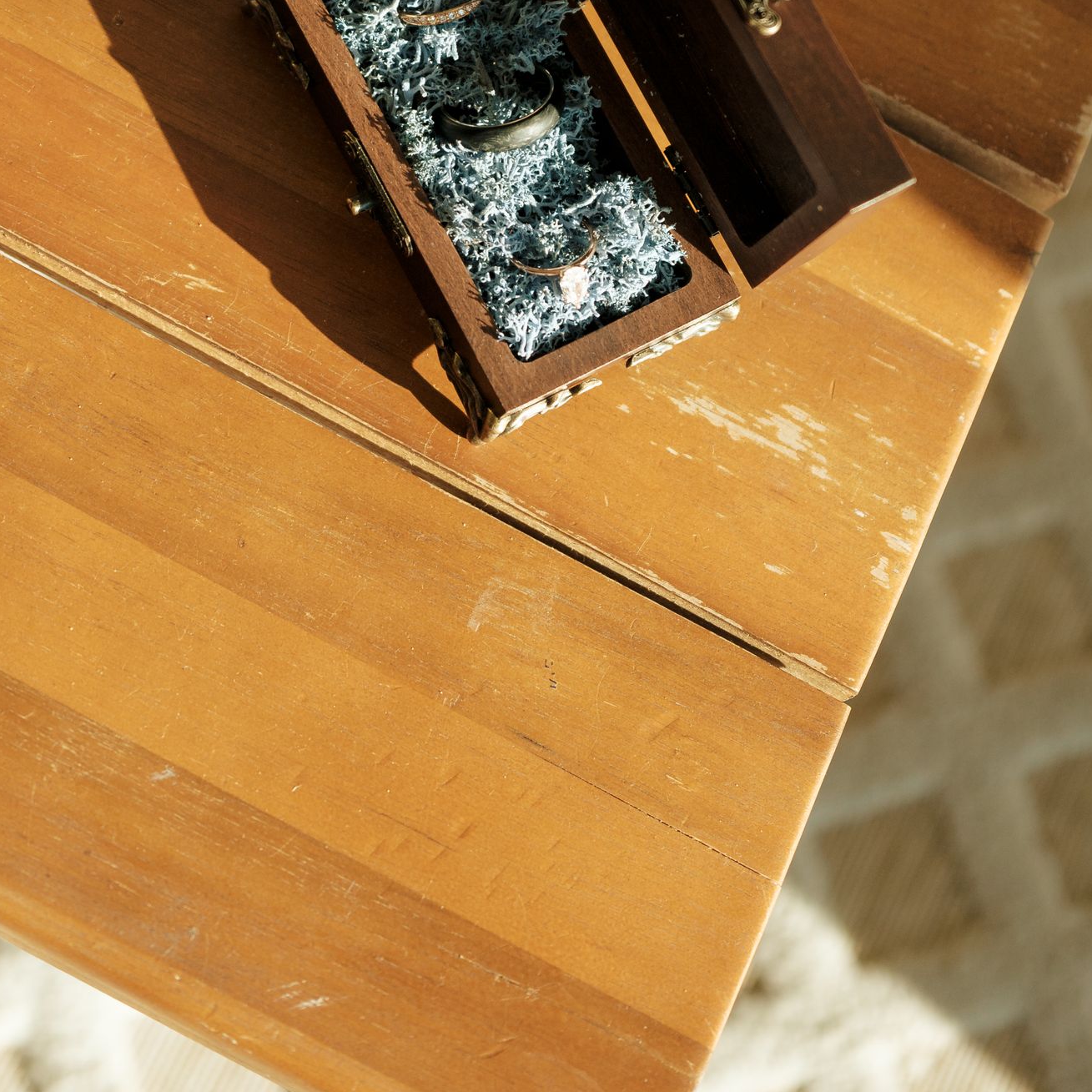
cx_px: 143
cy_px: 27
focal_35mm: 90
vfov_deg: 18.8
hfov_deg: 19.0
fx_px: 3212
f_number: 3.5
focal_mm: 50
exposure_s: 1/1600
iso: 800
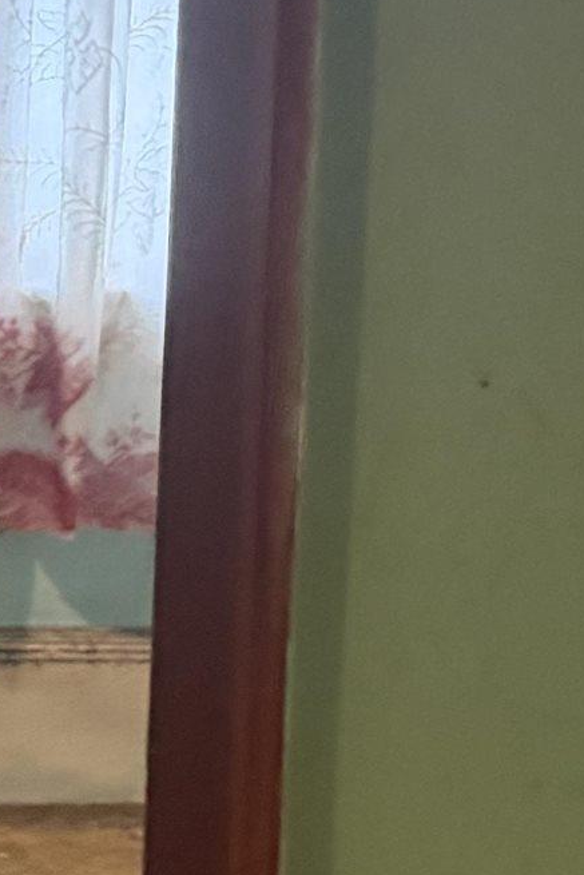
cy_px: 323
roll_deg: -0.7
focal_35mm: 117
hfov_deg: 9.0
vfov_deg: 17.5
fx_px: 2845
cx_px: -1302
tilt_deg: -2.7
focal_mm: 6.76
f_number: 1.78
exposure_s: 1/60
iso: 500
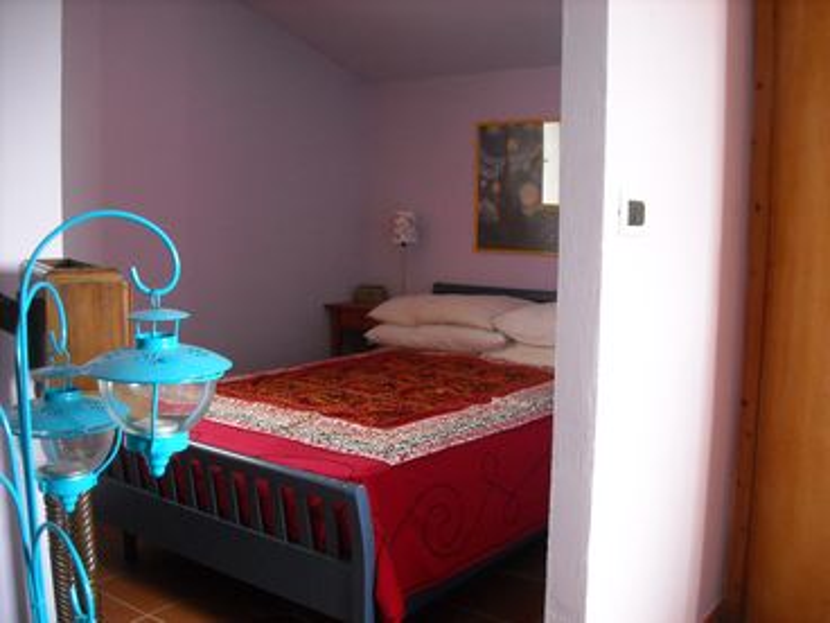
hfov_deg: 52.6
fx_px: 839
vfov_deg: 40.7
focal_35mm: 35
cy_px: 312
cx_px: 415
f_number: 2.8
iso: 400
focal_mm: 5.7
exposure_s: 1/52
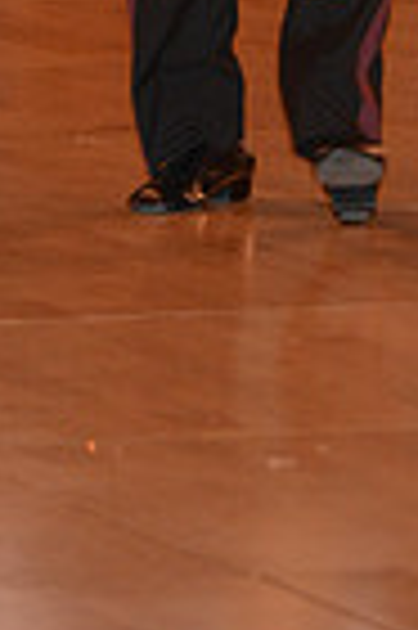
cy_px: -410
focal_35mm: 830
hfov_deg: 1.7
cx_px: 425
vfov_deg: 2.5
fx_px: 14491
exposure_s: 1/250
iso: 1000
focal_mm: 200
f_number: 5.6
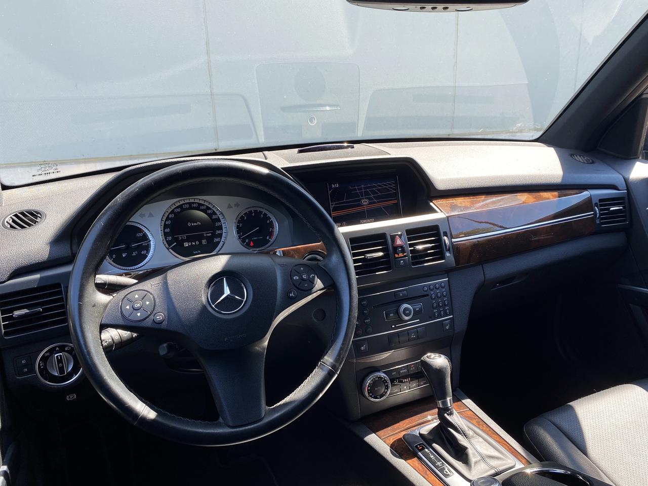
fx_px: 487
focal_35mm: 26
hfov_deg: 67.3
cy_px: 243
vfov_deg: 53.1
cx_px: 324
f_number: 1.8
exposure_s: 1/202
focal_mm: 4.25
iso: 32
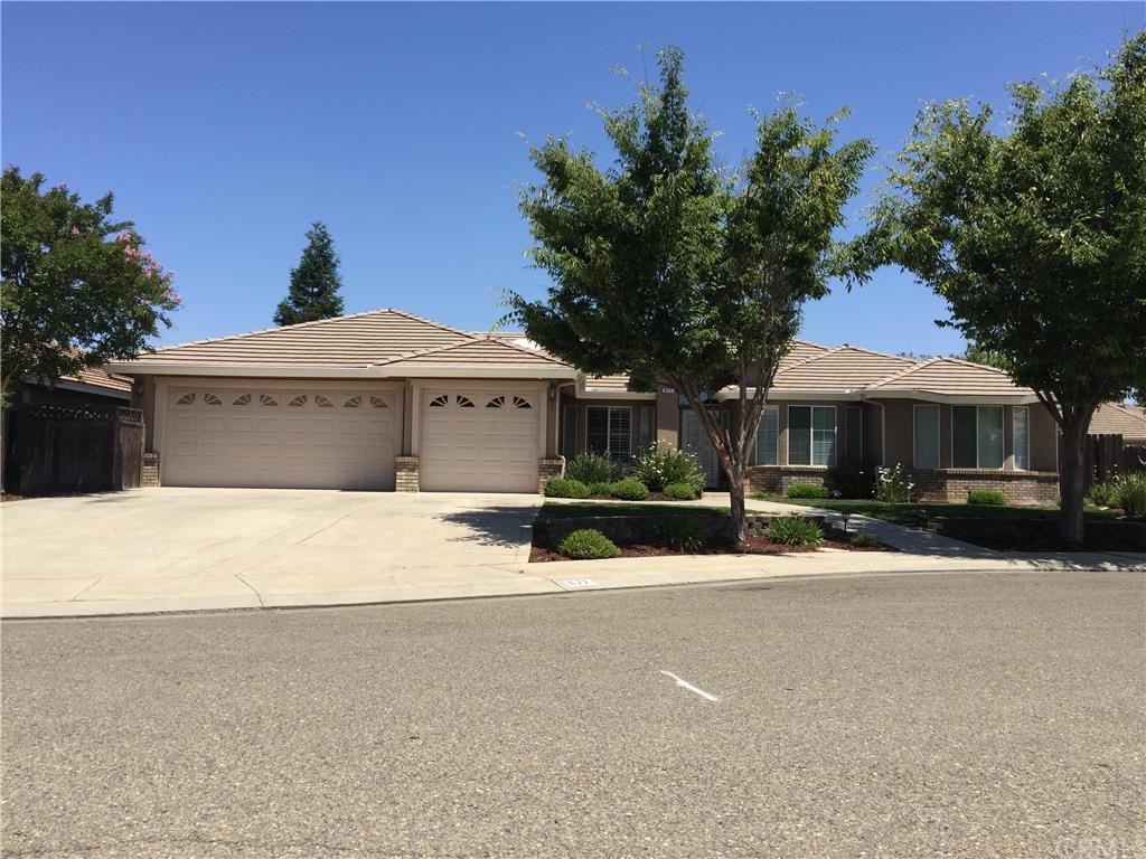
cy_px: 430
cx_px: 573
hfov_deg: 61.7
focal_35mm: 29
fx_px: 960
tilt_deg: +4.5
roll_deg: -1.9
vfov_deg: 48.2
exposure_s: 1/2475
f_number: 2.2
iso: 32
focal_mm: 4.15
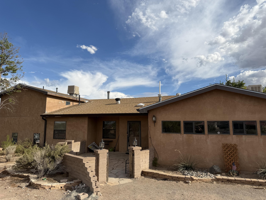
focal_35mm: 24
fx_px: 184
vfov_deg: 56.8
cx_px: 133
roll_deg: -0.2
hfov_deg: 71.6
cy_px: 100
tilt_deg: +6.1
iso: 80
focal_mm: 6.76
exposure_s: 1/5319
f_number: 1.78
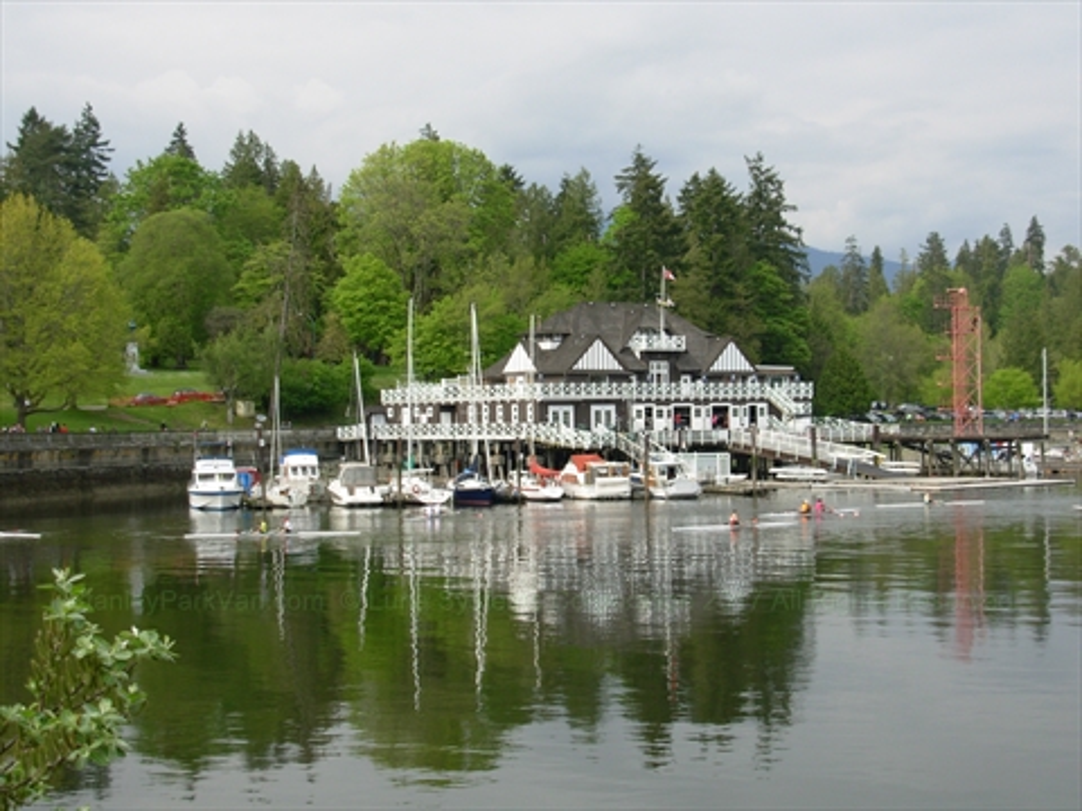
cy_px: 406
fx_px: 2000
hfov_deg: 30.3
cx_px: 541
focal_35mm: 64
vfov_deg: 22.9
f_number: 3.4
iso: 50
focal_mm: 10.5
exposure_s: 1/406
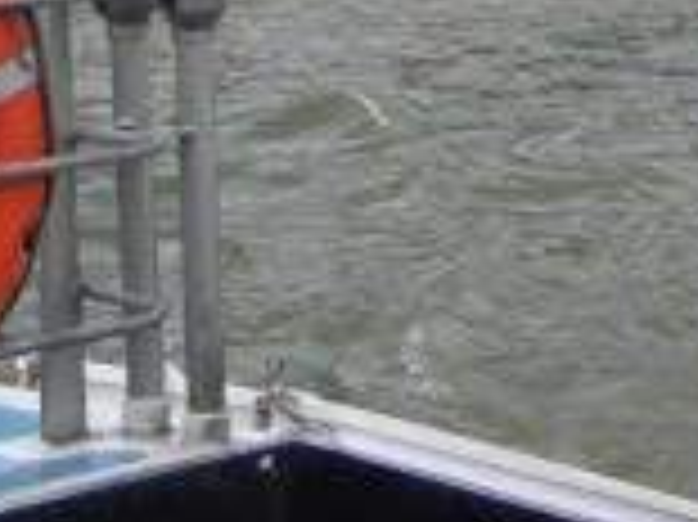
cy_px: -374
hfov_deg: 12.2
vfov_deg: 8.9
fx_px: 3244
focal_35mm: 161
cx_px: 689
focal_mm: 8
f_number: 2.8
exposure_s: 1/100
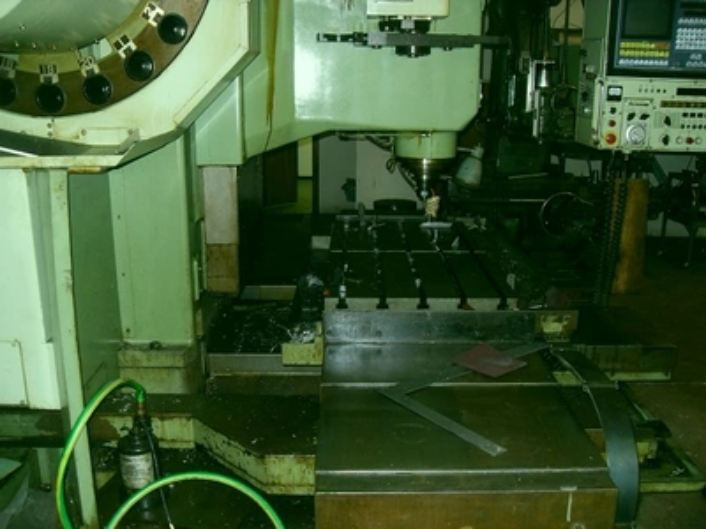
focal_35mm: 34
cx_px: 353
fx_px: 693
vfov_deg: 41.8
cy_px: 264
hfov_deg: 54.0
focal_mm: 6.3
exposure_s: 1/45
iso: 160
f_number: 2.8
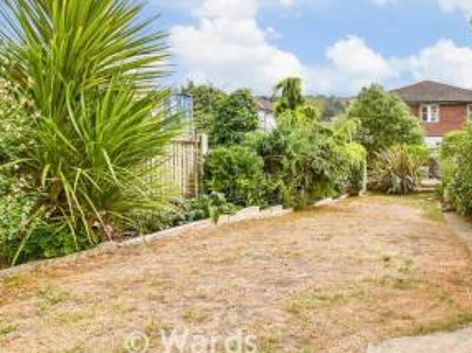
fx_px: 327
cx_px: 380
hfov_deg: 65.0
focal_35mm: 24
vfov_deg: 56.7
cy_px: 162
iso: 160
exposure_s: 1/250
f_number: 8
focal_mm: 10
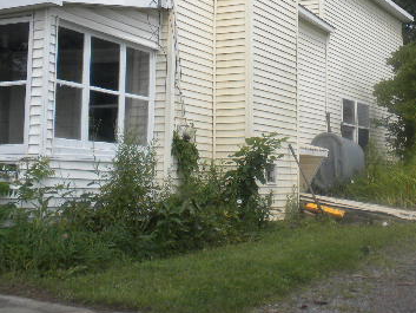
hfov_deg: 28.5
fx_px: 805
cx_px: 321
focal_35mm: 67
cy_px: 71
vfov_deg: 21.7
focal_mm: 6.6
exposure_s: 1/71.1
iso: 64
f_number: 10
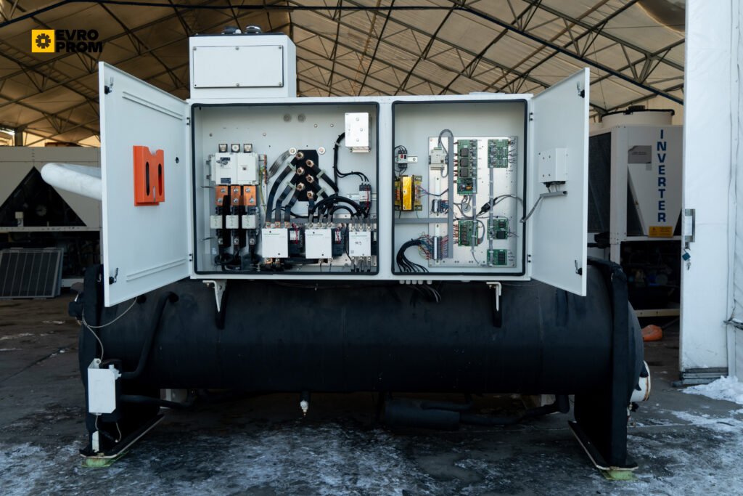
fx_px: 619
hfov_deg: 61.9
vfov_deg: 43.6
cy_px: 248
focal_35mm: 30
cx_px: 372
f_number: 5.6
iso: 500
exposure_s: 1/100
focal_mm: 30
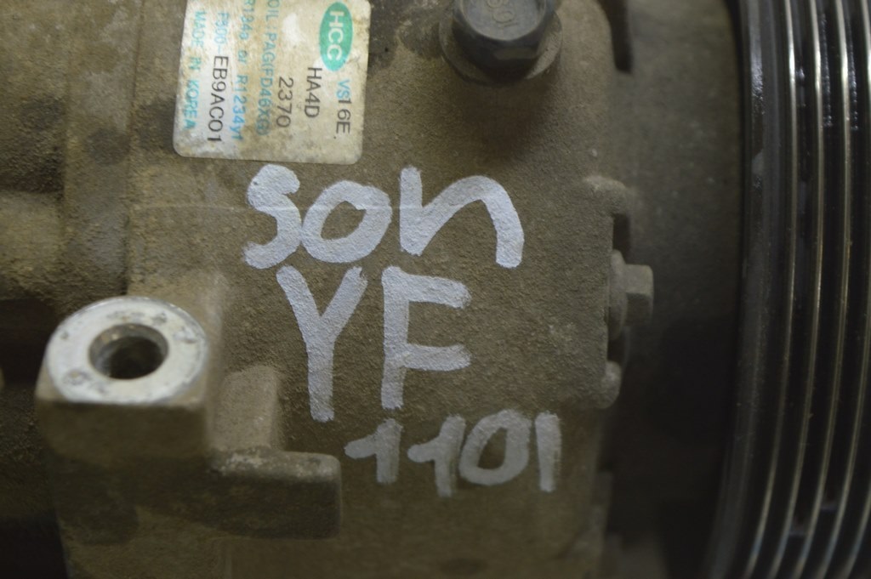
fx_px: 1994
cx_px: 436
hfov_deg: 24.6
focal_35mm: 82
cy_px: 290
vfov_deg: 16.5
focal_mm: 55
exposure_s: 1/20
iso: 400
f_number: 5.6
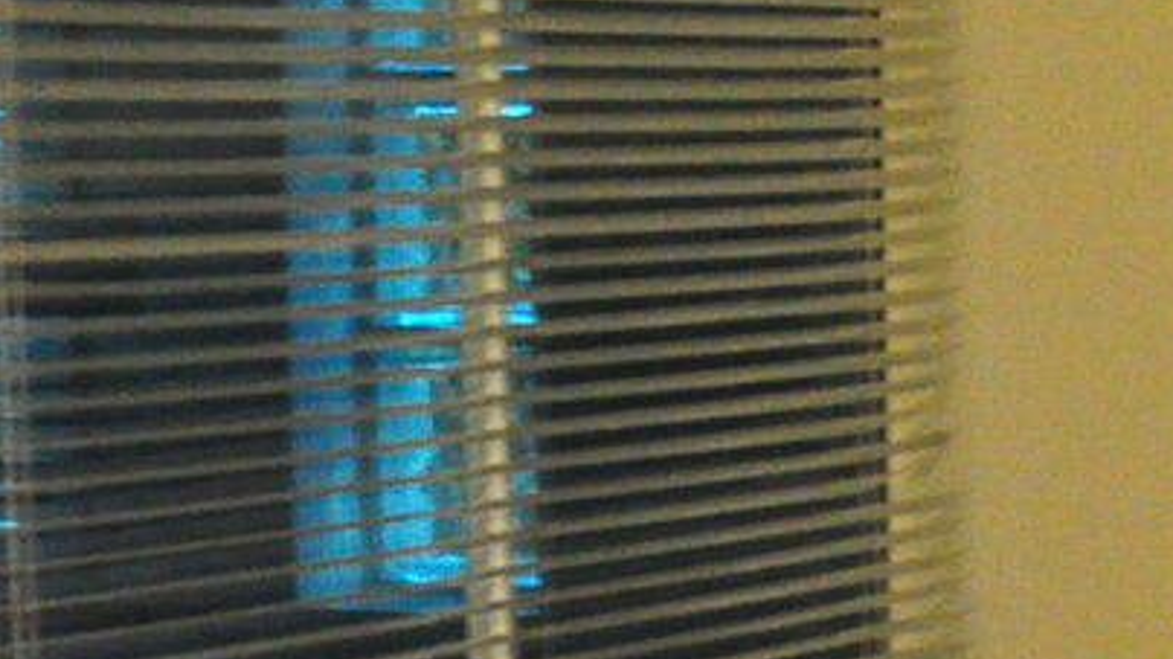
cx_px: 1713
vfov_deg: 6.5
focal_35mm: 186
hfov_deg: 11.1
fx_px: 5799
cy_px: 605
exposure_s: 1/13
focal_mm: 25
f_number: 7.1
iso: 3200
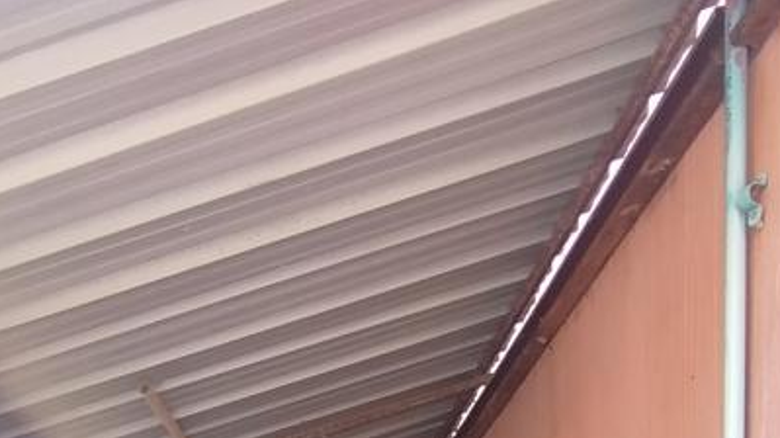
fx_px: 972
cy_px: 776
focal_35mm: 47
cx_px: 208
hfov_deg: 42.6
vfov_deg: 19.4
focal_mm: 1.65
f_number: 2.2
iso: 50
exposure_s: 1/100
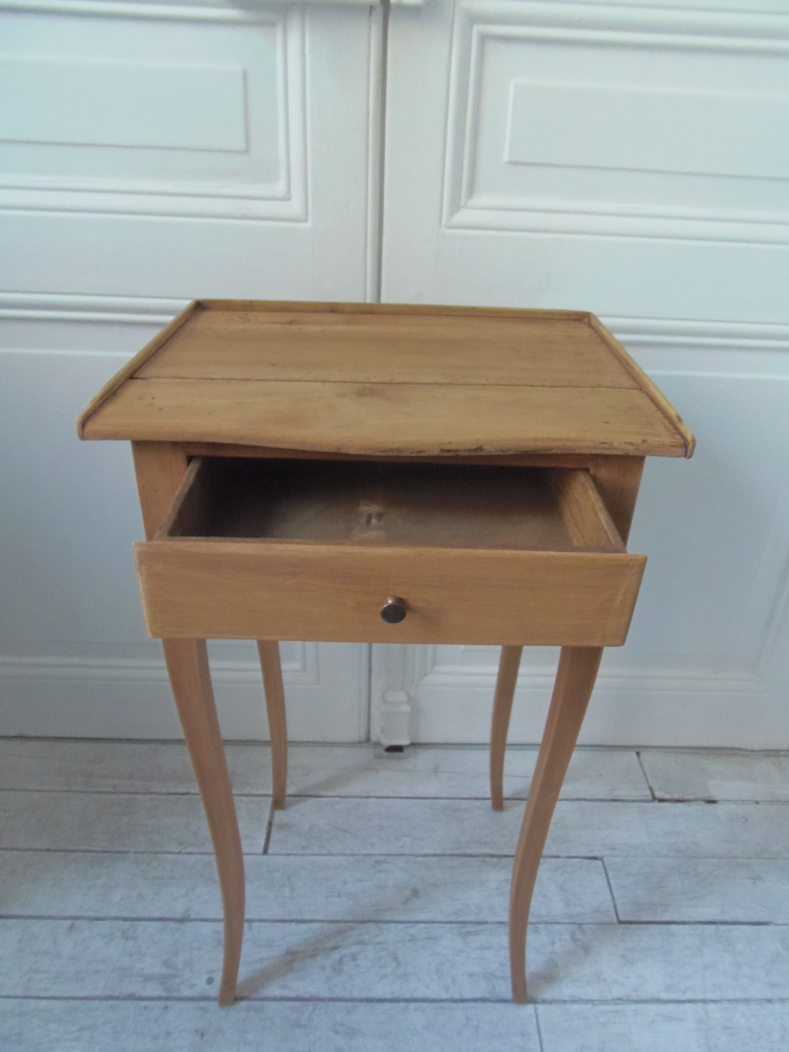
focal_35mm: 24
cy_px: 526
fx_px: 729
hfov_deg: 56.8
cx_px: 394
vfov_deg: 71.6
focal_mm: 4.3
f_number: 2.9
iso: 400
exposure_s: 1/25
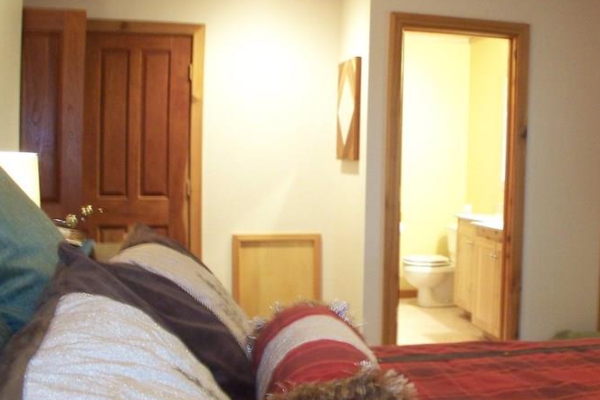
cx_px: 425
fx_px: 1017
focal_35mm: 61
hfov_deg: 32.5
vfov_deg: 22.3
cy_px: 205
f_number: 2.8
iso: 140
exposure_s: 1/3
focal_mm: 6.3
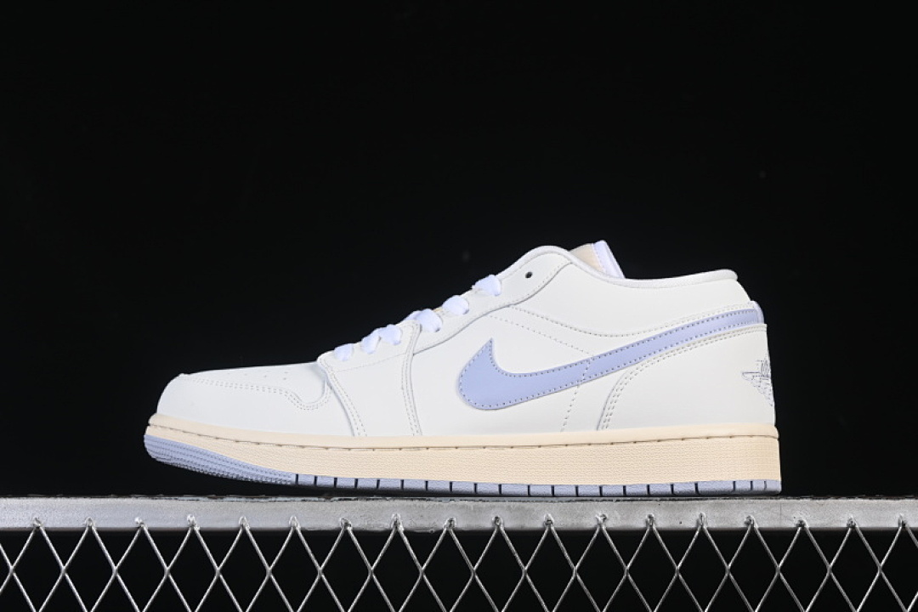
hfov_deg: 27.0
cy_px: 306
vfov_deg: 18.2
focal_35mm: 75
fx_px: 1912
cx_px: 459
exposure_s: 1/80
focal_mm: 50
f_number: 8
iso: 160
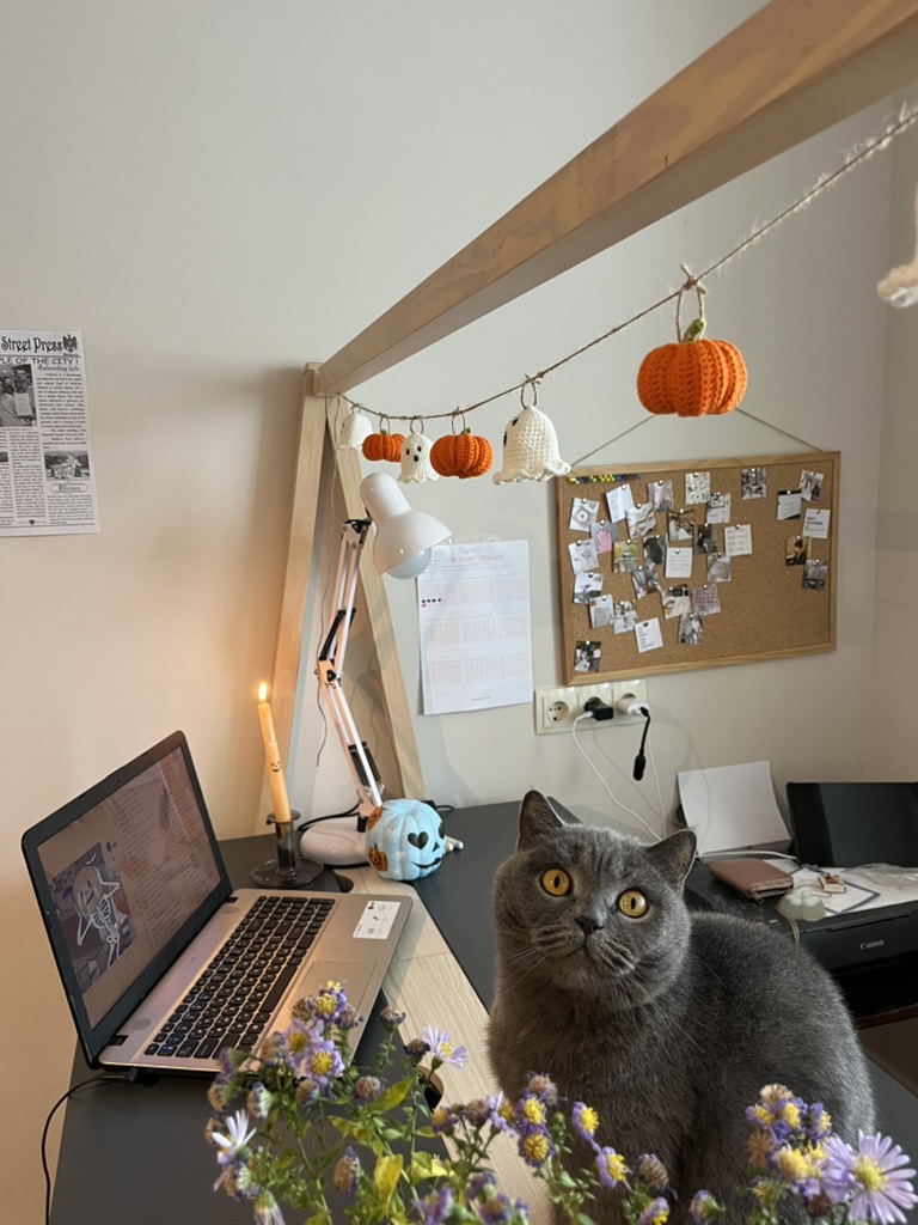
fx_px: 919
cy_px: 612
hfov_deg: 53.1
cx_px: 459
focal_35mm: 26
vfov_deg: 67.3
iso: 320
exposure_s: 1/60
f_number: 1.6
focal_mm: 5.1
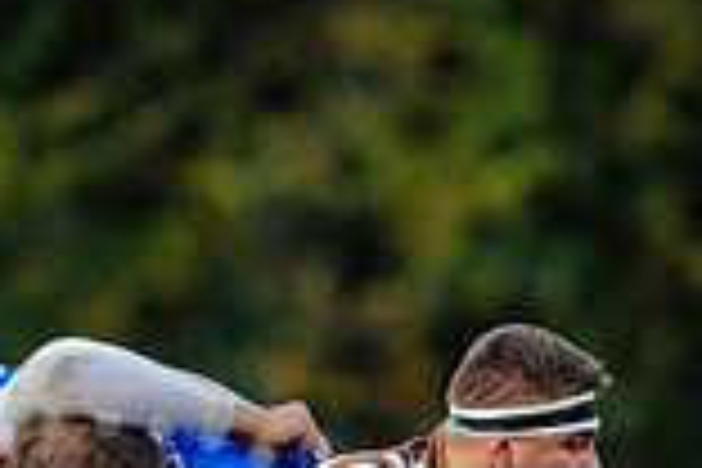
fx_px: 36872
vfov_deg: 0.7
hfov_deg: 1.1
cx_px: 330
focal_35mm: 1891
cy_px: 895
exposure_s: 1/1500
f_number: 4.8
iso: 1600
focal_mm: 420
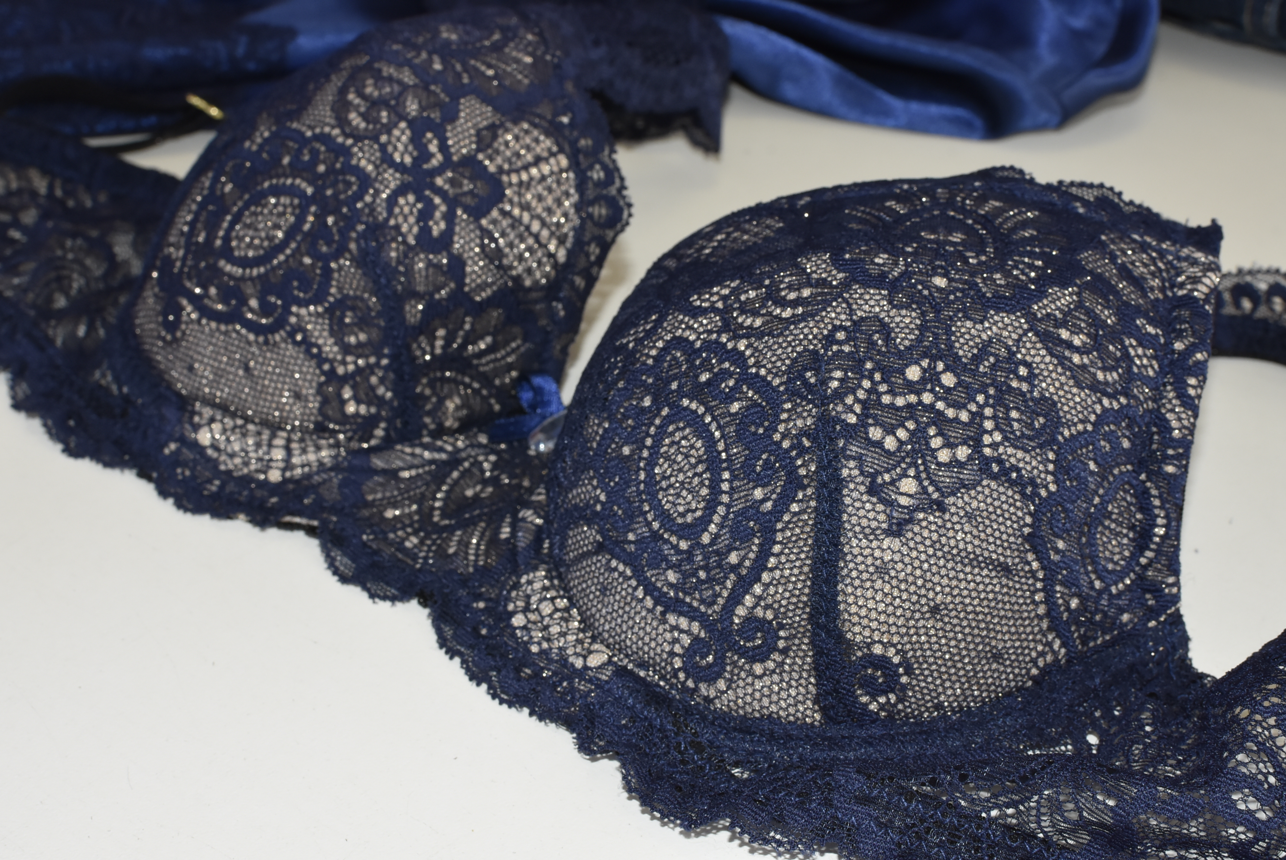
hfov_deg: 37.8
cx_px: 643
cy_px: 430
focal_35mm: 52
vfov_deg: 25.8
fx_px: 1877
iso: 800
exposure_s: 1/125
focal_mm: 35
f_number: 10
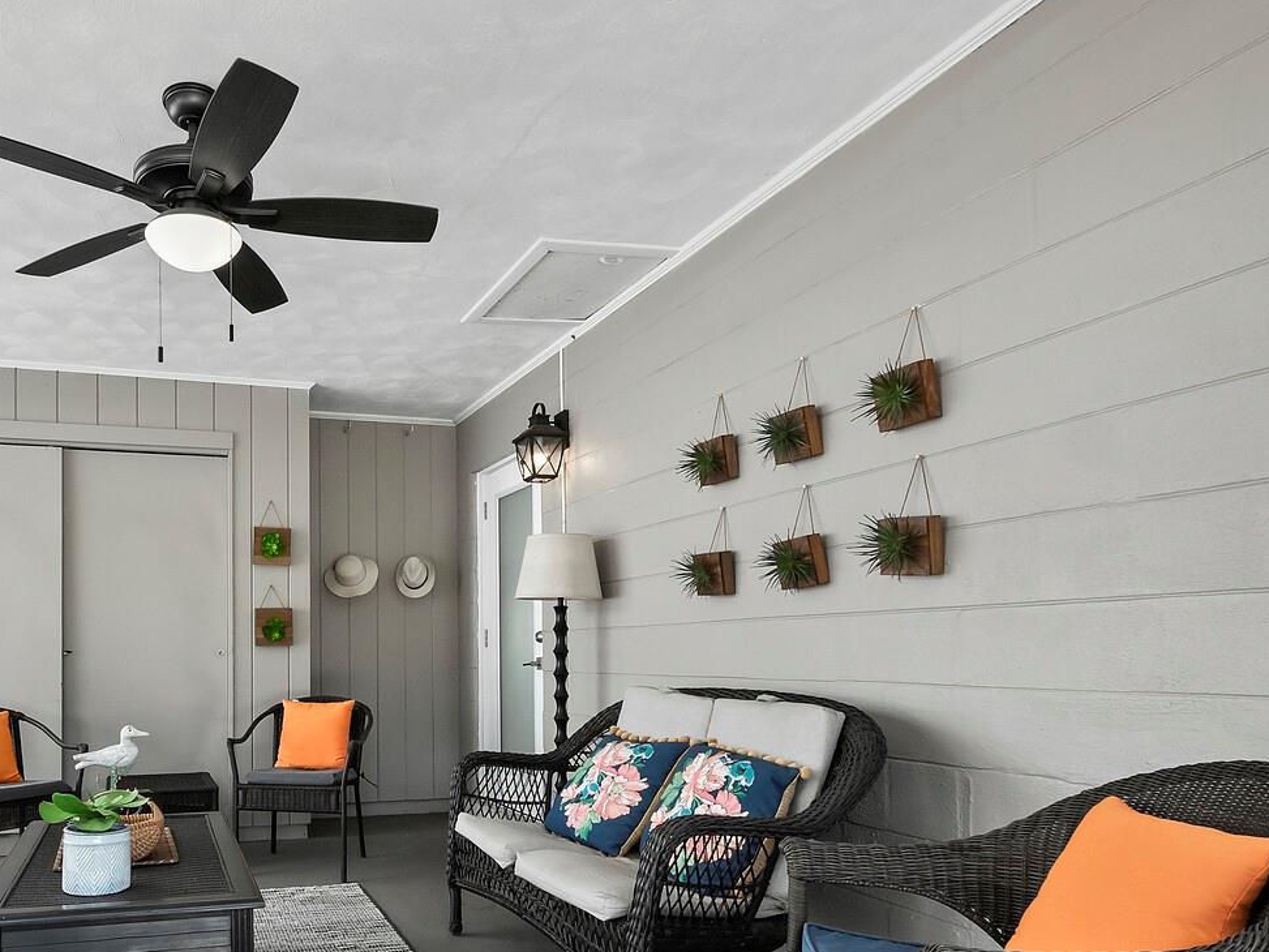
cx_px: 355
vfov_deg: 57.4
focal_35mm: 23
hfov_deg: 70.1
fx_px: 843
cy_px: 647
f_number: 11
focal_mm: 7
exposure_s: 1/15
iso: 400
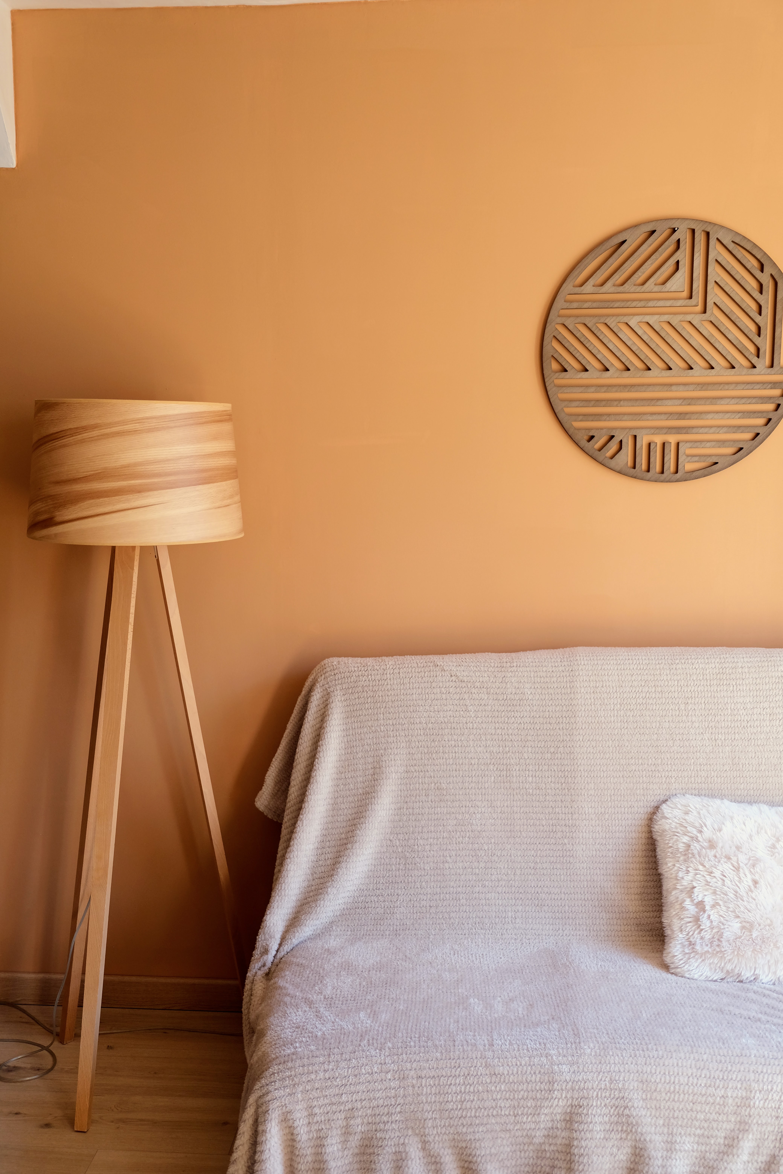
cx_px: 392
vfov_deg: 58.7
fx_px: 1044
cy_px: 587
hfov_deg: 41.1
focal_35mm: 32
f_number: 3.2
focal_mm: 21.4
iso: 400
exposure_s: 1/100
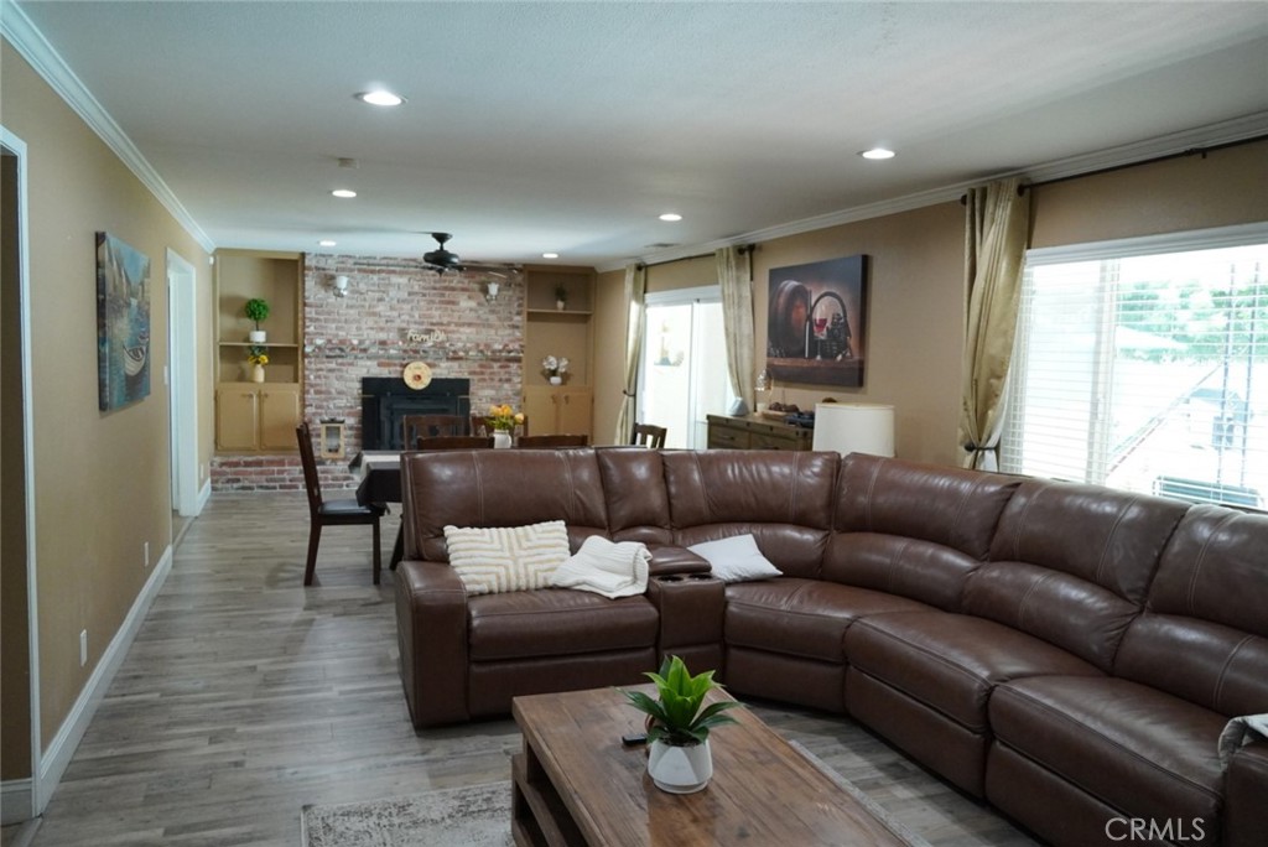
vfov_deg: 48.0
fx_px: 951
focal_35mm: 27
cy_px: 424
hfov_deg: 67.4
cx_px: 634
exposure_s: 1/160
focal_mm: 18
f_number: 3.5
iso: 2500
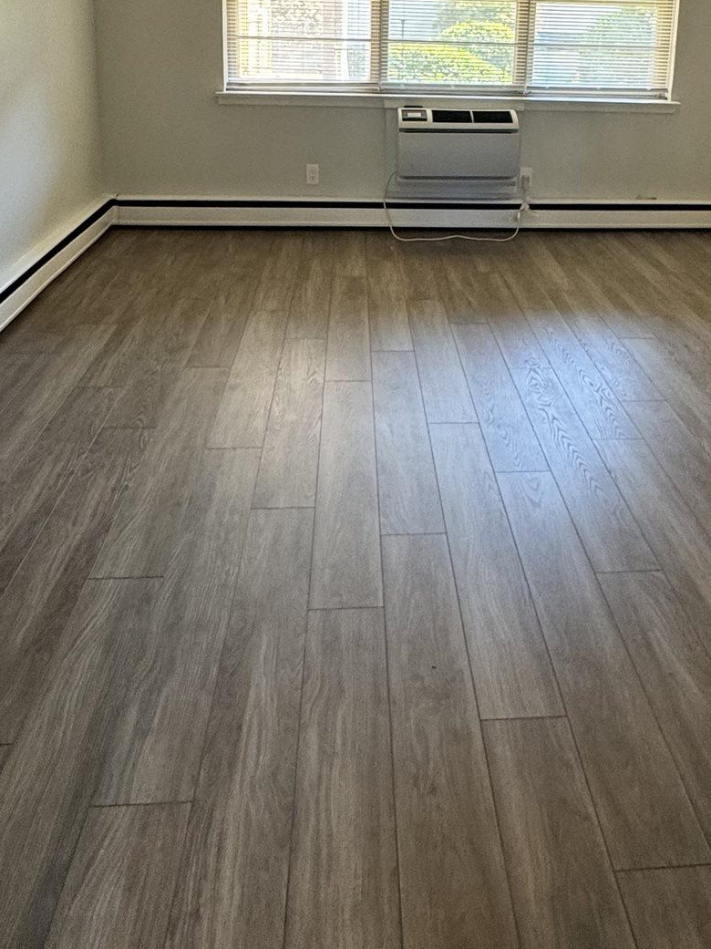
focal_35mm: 31
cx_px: 431
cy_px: 191
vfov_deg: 54.4
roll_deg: -0.7
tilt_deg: -12.9
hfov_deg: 45.1
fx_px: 849
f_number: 2.2
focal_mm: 2.22
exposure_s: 1/60
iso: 160
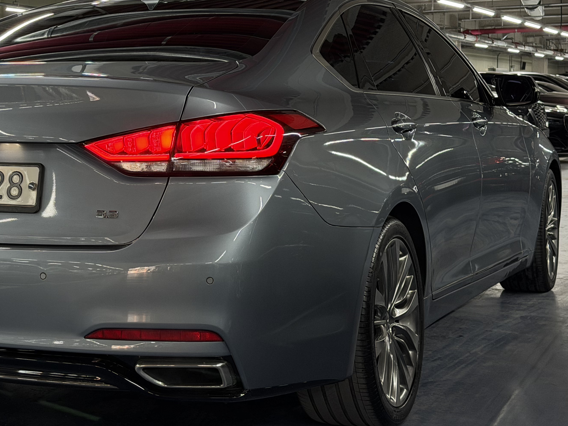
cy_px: 181
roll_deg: +0.3
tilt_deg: -3.4
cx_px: 147
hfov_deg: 26.4
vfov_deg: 20.2
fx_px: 1198
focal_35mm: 73
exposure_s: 1/120
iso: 320
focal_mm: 6.76
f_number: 1.78
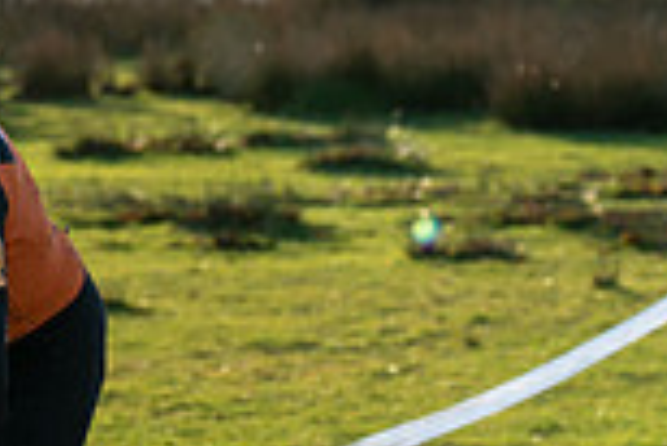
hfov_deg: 5.6
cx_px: 4
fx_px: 6862
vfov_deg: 3.7
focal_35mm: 370
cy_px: -104
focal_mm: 70
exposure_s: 1/1000
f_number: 4
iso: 250
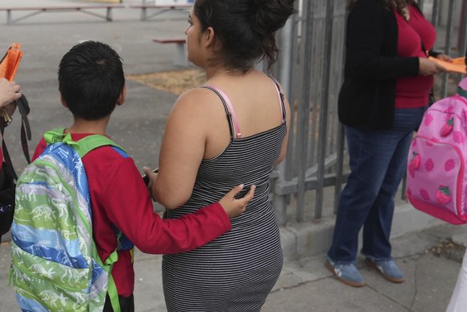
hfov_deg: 37.2
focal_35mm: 53
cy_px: 121
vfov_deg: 25.5
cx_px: 166
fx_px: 688
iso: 1000
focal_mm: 30
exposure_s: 1/800
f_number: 3.2
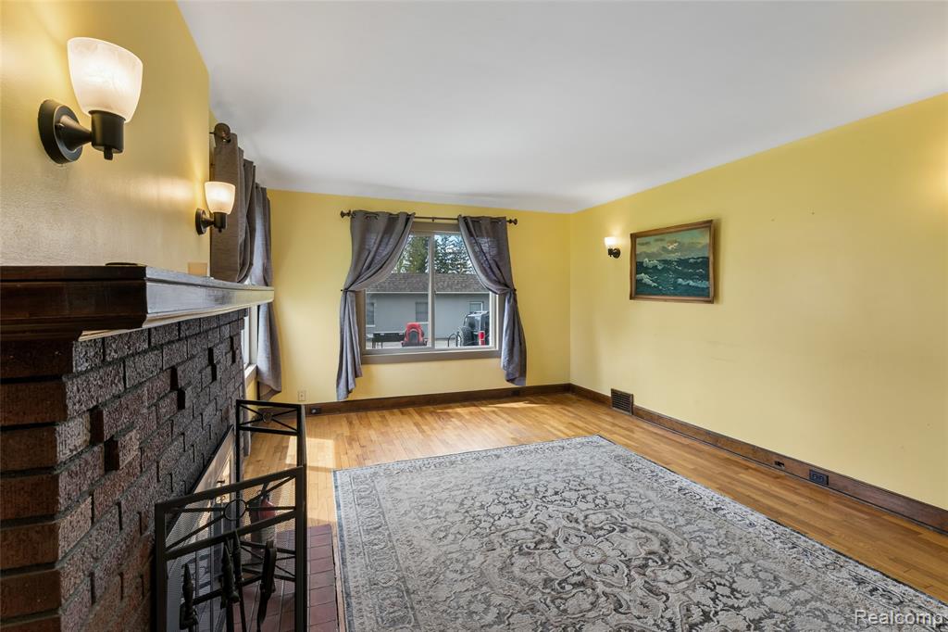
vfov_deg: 74.8
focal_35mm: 16
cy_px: 316
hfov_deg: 97.8
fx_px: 413
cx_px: 474
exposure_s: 1/30
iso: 400
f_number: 13
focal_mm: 15.7
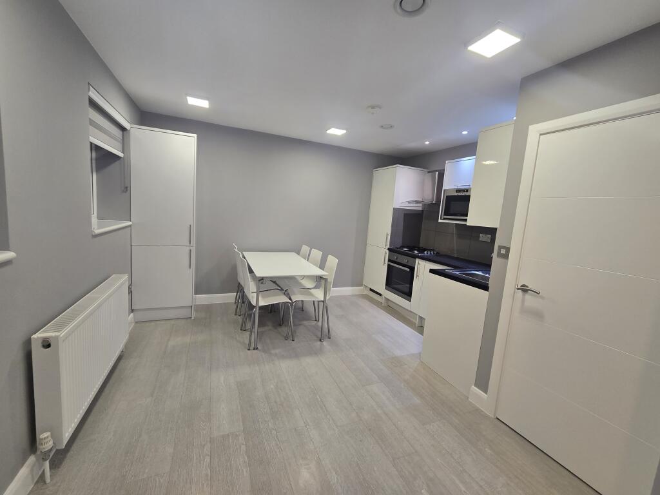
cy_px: 248
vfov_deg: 89.9
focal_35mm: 13
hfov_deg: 106.2
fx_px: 248
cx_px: 330
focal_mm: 2.2
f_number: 2.2
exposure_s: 1/50
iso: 125
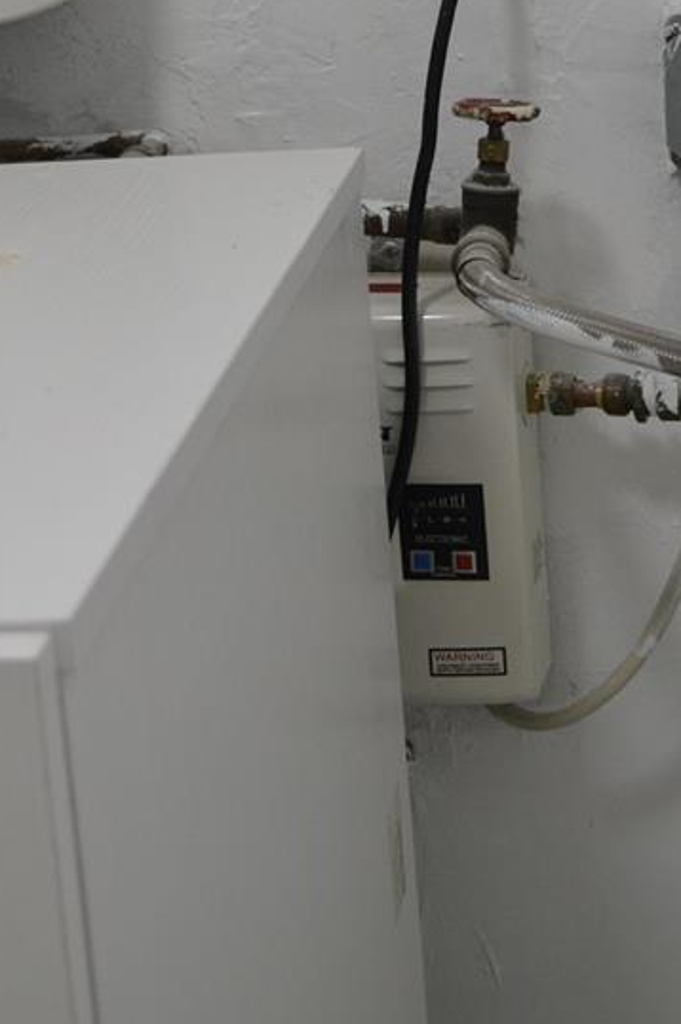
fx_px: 2472
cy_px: 128
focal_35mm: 87
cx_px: 260
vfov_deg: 22.9
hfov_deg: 15.7
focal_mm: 26
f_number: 4.5
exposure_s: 1/80
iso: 400
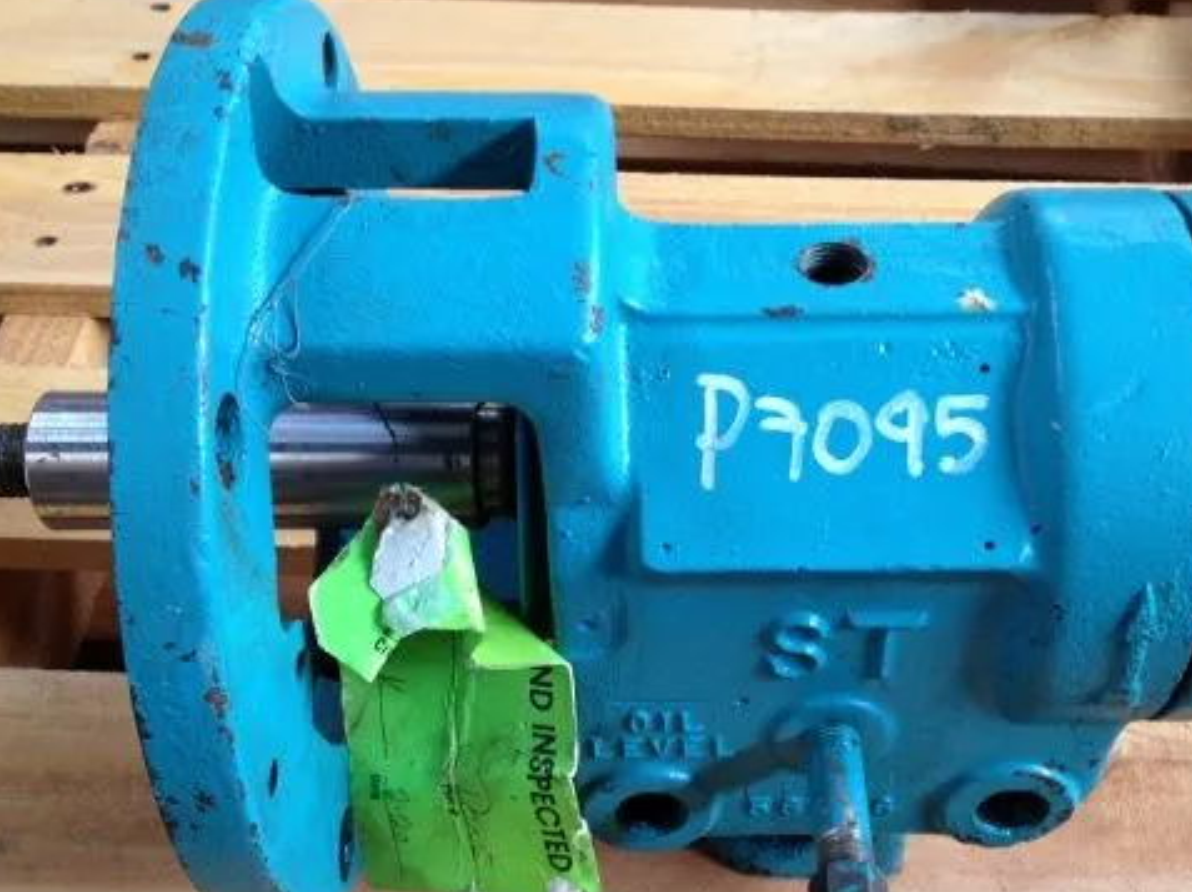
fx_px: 1617
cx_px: 710
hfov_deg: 40.3
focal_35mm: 47
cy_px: 542
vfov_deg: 30.7
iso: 80
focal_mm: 4.28
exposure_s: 1/20
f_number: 2.4
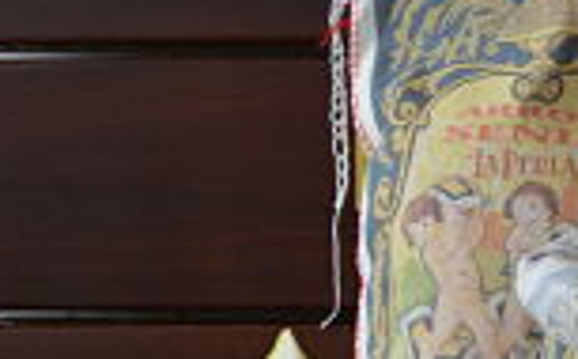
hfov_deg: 17.7
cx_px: 714
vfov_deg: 11.6
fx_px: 1761
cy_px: 295
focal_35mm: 112
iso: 200
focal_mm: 28
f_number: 5.6
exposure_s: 1/125
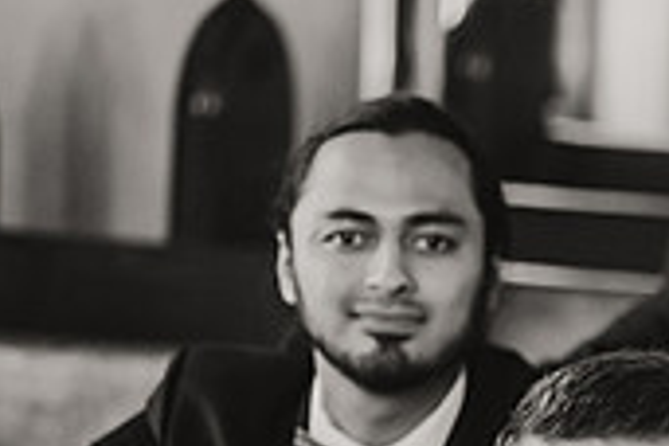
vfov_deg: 3.9
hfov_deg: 5.8
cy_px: 493
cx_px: 869
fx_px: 6597
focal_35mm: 355
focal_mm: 105
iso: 200
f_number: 2.8
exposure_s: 1/80
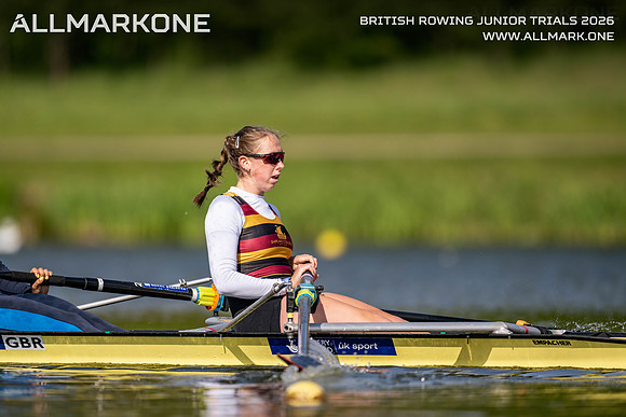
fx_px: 10435
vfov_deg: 2.3
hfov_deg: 3.4
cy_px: 208
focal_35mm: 600
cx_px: 313
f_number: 4
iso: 200
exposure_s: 1/2500
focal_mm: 600
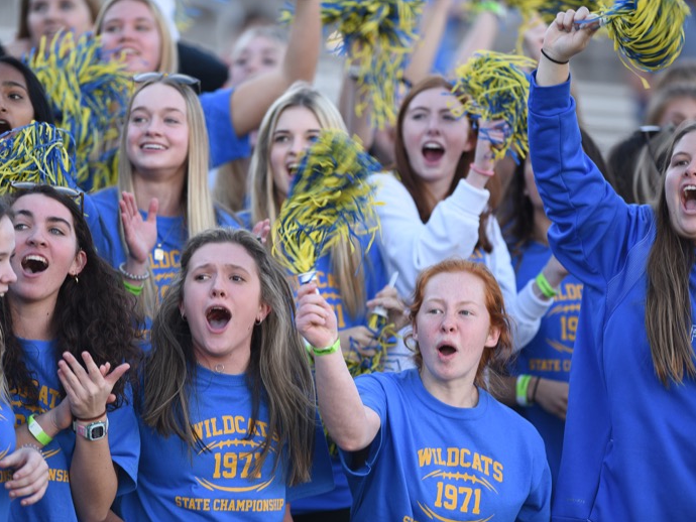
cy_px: 261
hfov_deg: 6.1
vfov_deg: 4.6
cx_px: 322
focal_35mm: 326
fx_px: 6557
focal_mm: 300
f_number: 3.2
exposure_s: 1/500
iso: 250
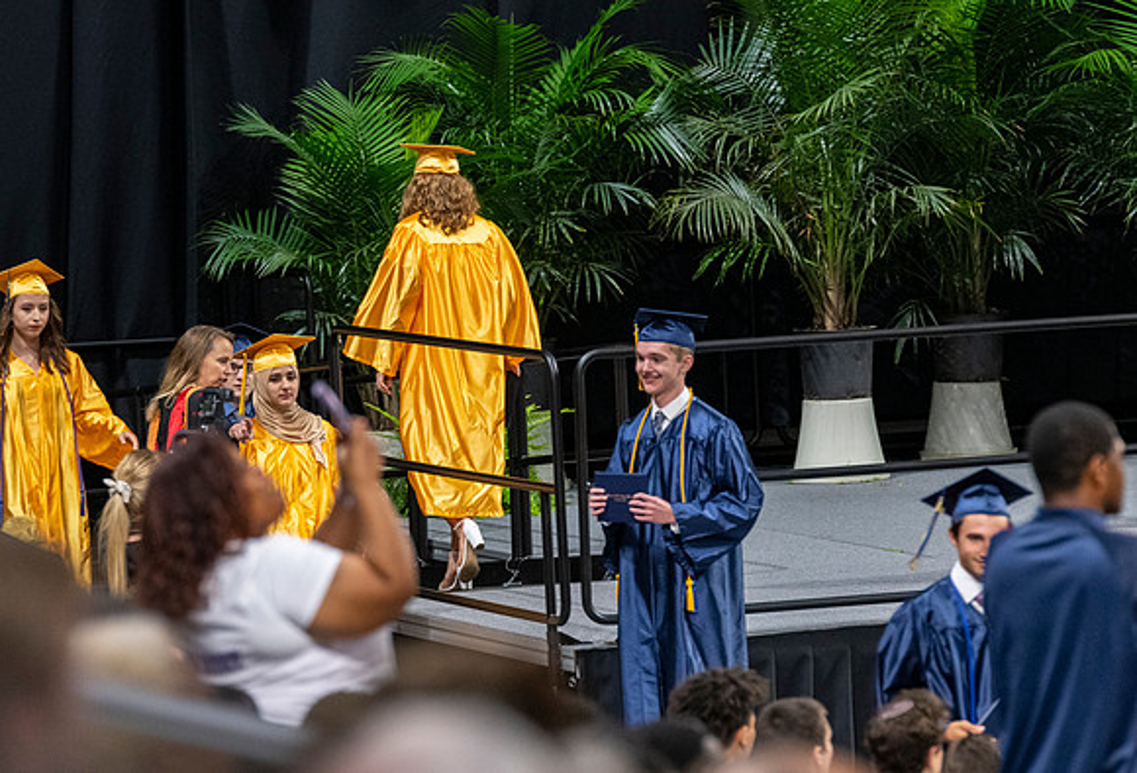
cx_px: 434
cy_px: 330
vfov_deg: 4.9
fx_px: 8991
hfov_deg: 7.2
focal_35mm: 283
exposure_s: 1/200
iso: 2000
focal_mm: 190
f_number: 4
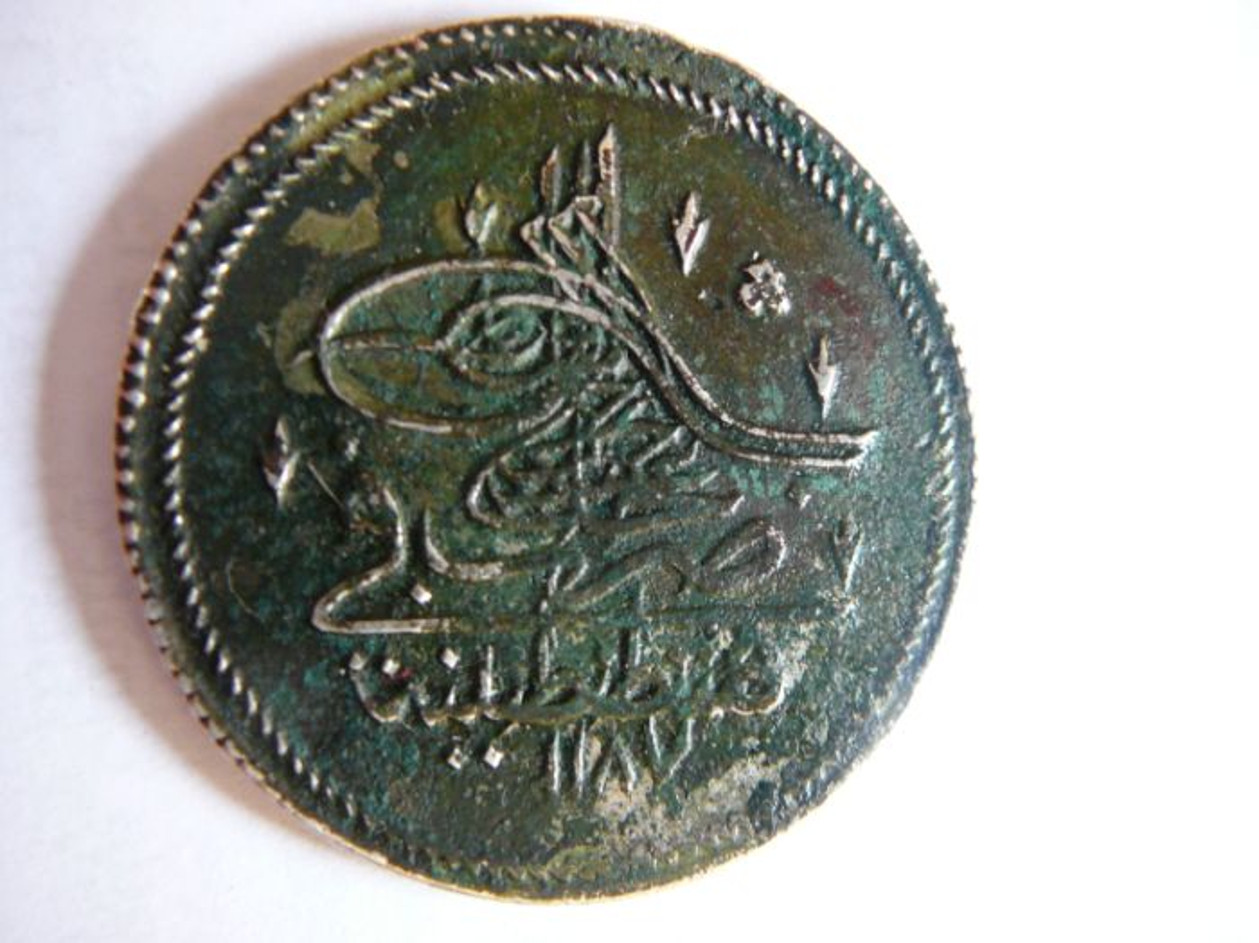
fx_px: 1272
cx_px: 630
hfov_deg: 52.7
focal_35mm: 35
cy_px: 472
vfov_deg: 40.7
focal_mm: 5.2
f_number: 2.8
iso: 200
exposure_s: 1/15
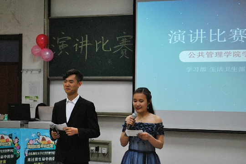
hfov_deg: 24.6
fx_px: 564
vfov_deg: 16.6
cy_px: 82
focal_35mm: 82
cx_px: 123
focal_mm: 55
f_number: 5.6
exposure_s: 1/30
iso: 1000
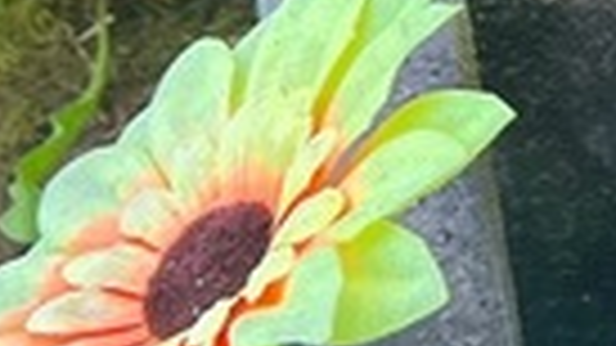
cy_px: -364
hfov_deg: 11.2
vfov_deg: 7.0
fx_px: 2711
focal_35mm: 166
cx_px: 1389
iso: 40
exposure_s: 1/121
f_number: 1.5
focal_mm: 5.7
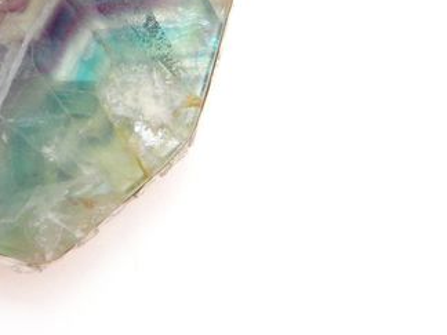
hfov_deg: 25.4
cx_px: 33
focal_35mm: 74
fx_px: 956
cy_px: 23
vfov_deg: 19.5
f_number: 3.5
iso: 191
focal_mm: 5.4
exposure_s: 1/30
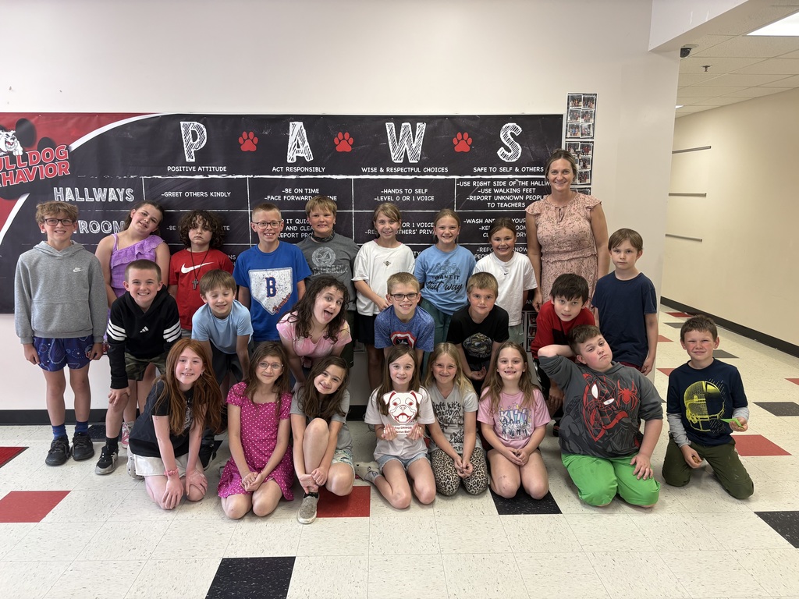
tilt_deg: -9.9
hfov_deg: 67.3
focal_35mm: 26
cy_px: 300
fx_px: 600
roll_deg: +0.1
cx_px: 400
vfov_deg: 53.1
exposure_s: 1/60
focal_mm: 5.96
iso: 100
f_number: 1.6
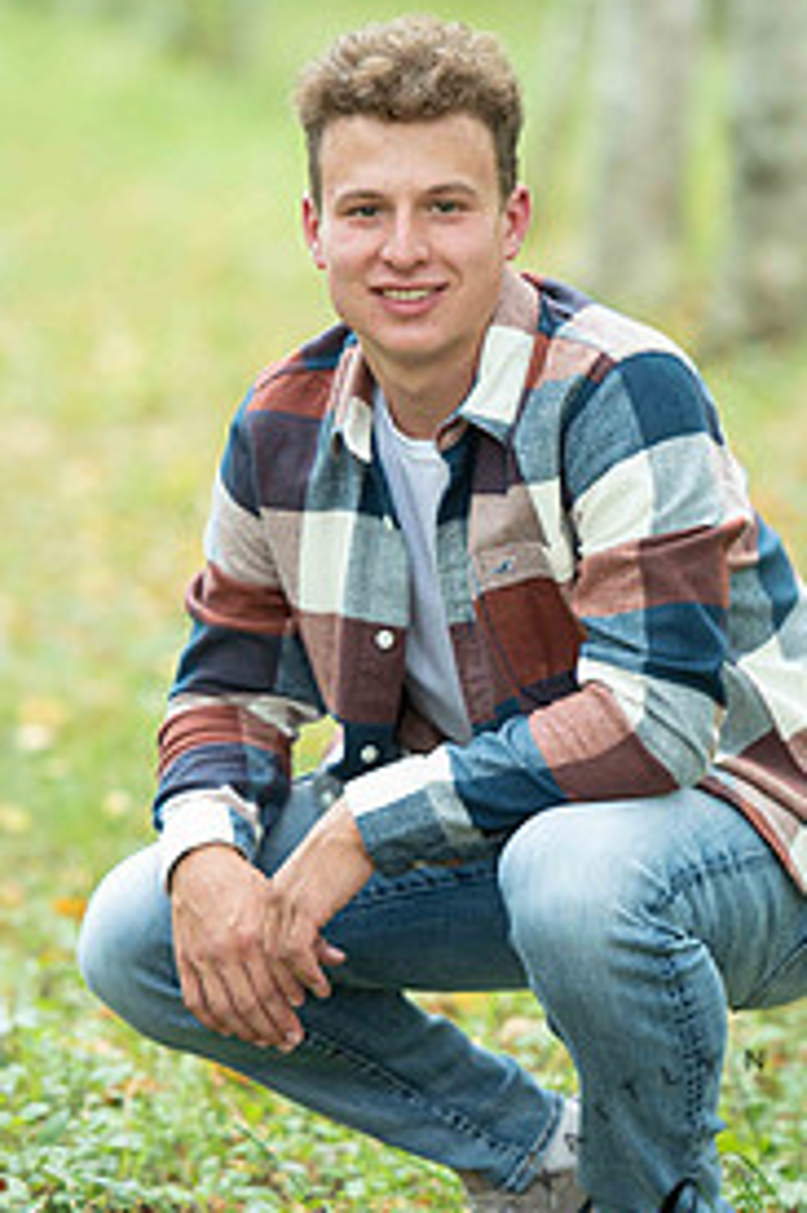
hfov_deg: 5.1
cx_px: 481
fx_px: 9089
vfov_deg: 7.6
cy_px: 578
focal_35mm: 270
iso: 400
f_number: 3.2
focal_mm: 165
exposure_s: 1/200
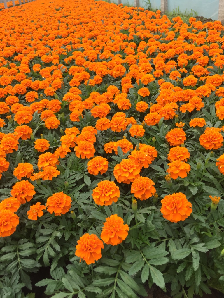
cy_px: 149
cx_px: 112
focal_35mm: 29
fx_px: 250
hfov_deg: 48.2
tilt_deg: -30.8
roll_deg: +7.5
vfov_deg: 61.7
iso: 32
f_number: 2.2
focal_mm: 4.15
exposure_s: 1/682
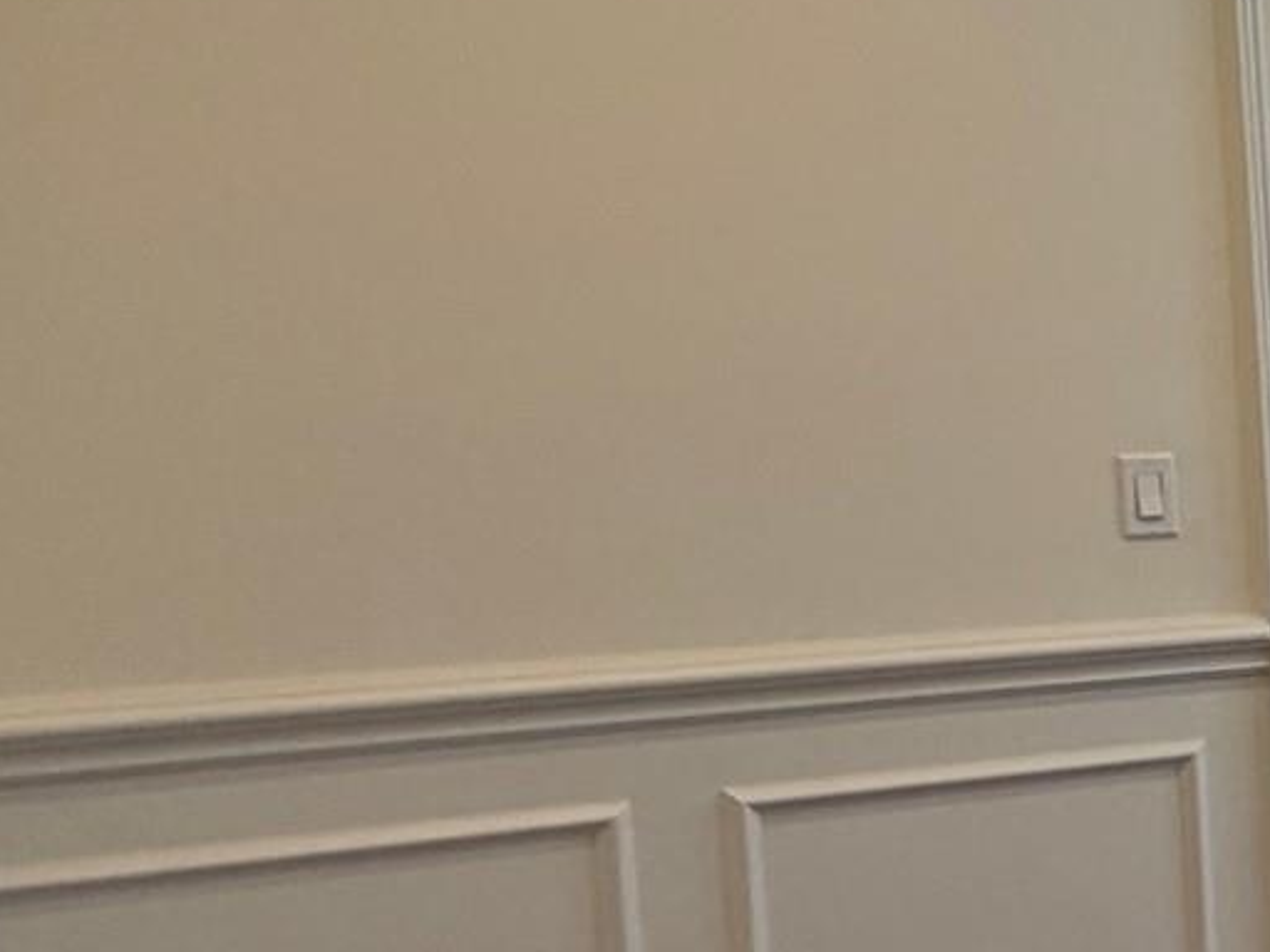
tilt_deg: -3.6
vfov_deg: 26.1
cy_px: 558
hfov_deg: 21.8
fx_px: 2055
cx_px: 2282
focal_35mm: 56
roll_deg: +1.6
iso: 160
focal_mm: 2.22
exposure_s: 1/120
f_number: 2.2
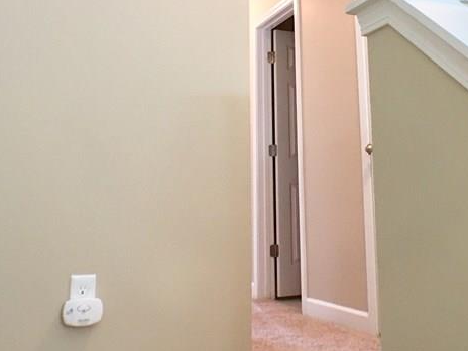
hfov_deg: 30.2
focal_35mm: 64
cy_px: 47
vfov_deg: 22.5
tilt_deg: +16.7
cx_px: 286
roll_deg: +0.7
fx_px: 865
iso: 64
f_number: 2.2
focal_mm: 4.15
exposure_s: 1/15
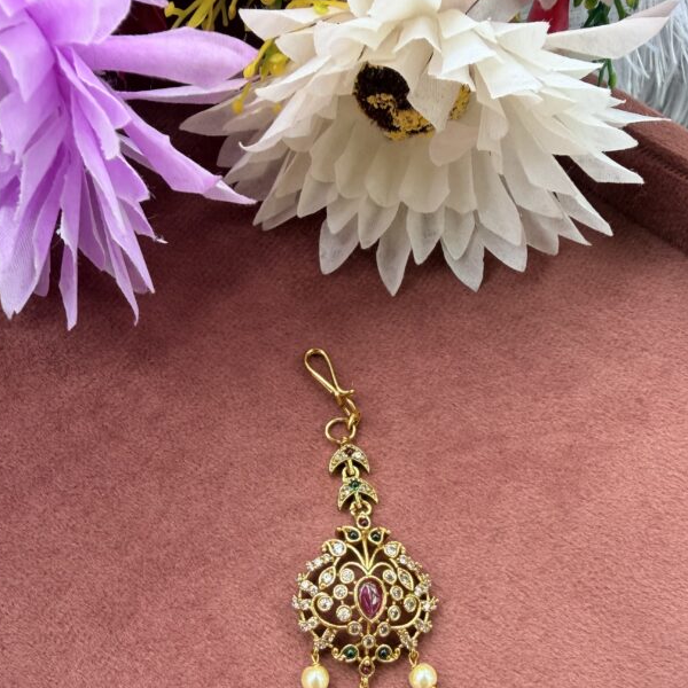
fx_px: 742
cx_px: 347
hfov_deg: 49.7
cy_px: 507
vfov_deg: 48.0
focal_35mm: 33
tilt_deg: -65.0
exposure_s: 1/121
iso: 80
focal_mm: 2.22
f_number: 2.2
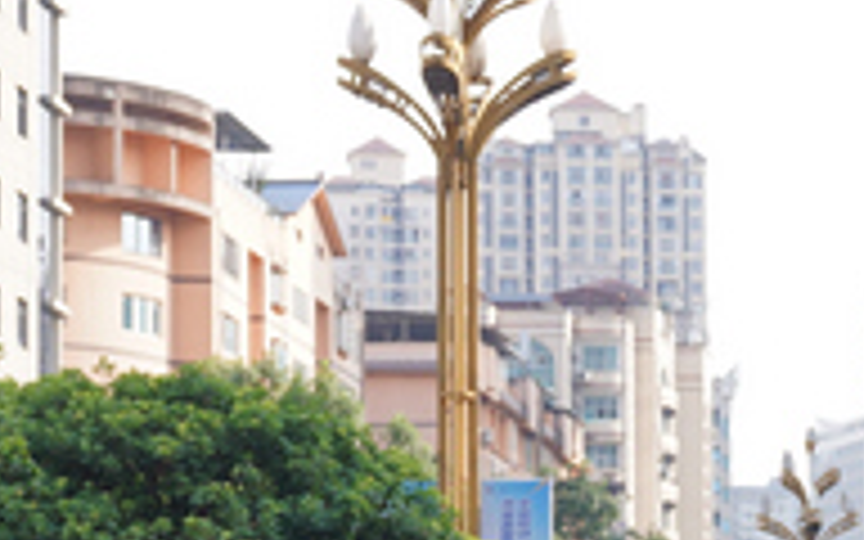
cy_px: 776
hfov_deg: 12.4
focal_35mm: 165
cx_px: 1030
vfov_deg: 7.8
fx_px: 3885
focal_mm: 39
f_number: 4.5
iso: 100
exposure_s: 1/200
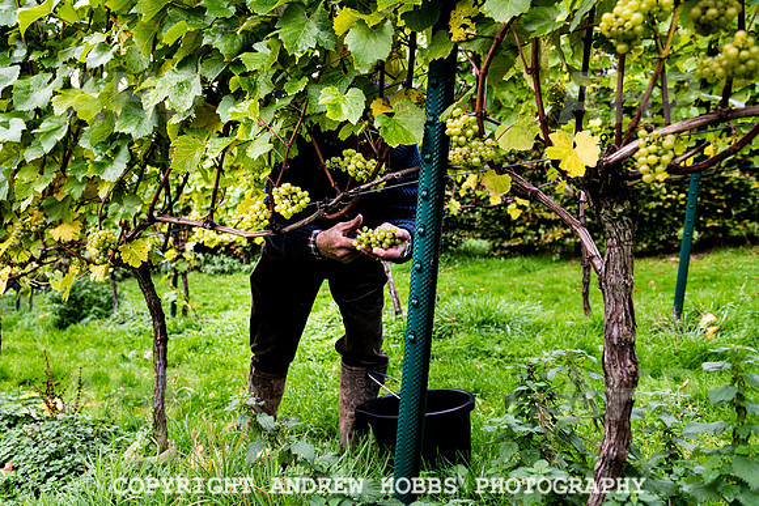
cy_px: 229
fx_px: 622
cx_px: 344
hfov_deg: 62.6
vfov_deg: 44.2
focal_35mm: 30
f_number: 4.5
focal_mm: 27
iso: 500
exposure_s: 1/320
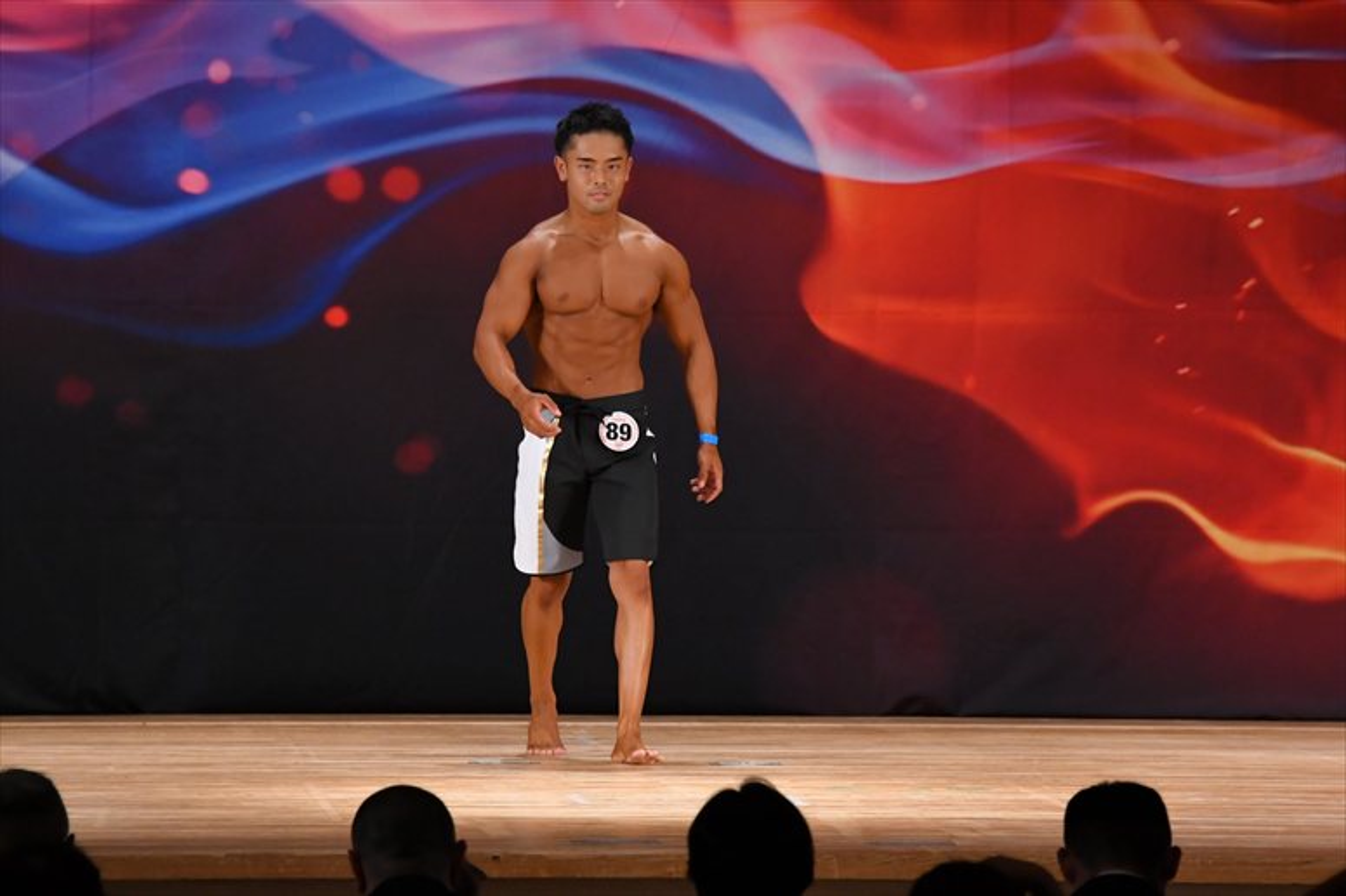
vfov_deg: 5.7
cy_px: 448
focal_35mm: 240
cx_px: 673
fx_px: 8969
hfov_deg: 8.6
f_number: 5.6
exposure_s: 1/400
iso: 3200
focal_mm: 160
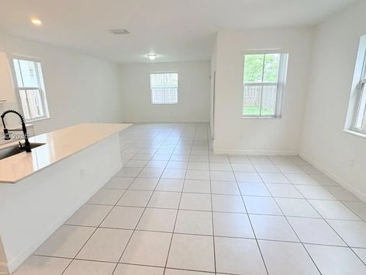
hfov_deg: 84.7
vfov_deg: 68.7
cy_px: 137
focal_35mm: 19
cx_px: 180
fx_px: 201
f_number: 2.2
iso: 125
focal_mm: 2.22
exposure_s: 1/120
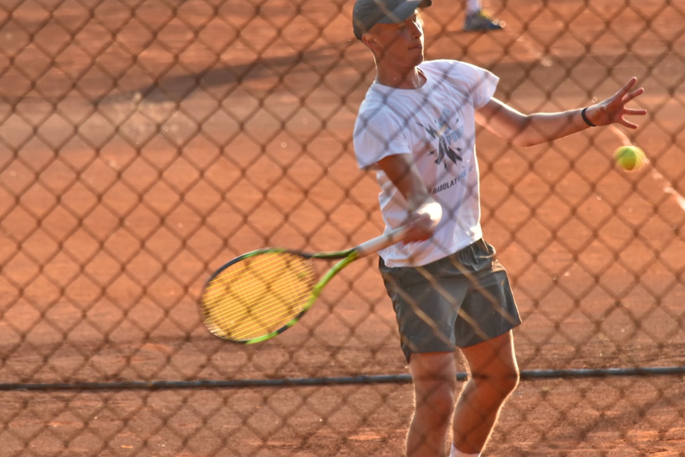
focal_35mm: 450
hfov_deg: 4.6
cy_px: 228
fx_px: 8562
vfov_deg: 3.1
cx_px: 342
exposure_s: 1/320
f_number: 10
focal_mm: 300
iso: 800
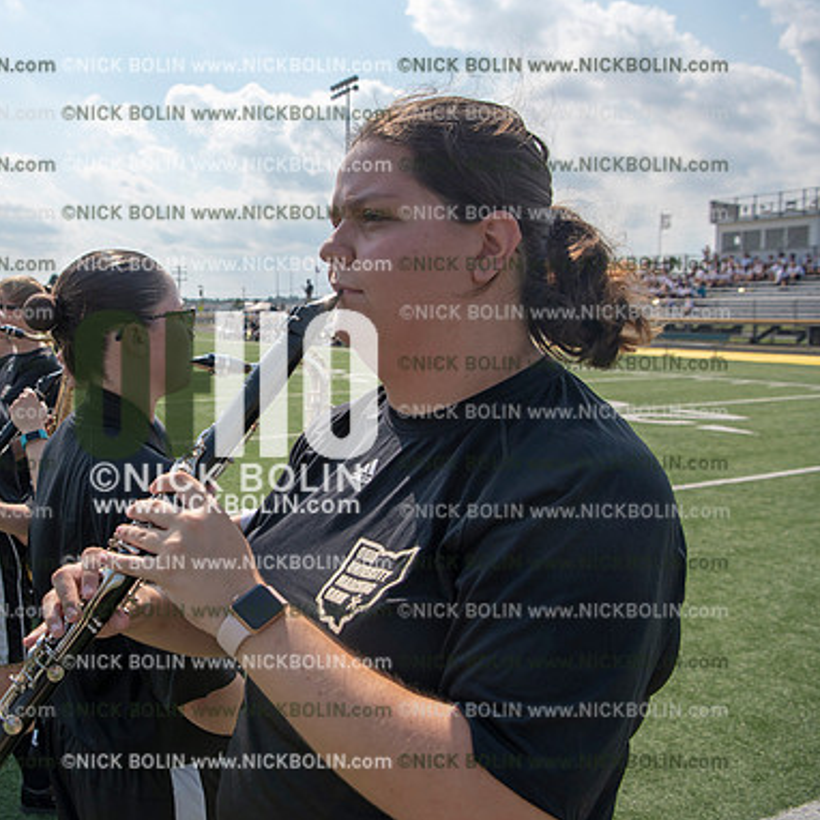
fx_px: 831
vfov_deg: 52.5
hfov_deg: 50.8
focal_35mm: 31
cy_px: 413
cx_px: 225
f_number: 5.6
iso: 200
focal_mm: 24
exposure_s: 1/2000
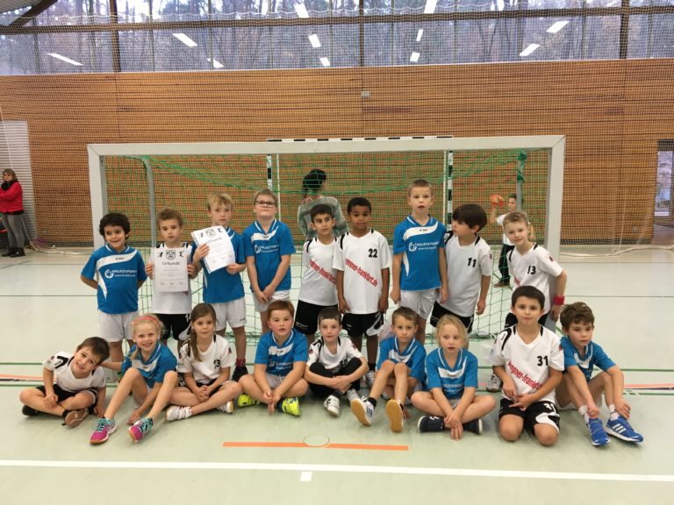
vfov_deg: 48.2
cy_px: 252
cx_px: 337
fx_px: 565
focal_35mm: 29
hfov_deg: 61.7
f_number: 2.2
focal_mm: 4.15
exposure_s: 1/33
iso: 80
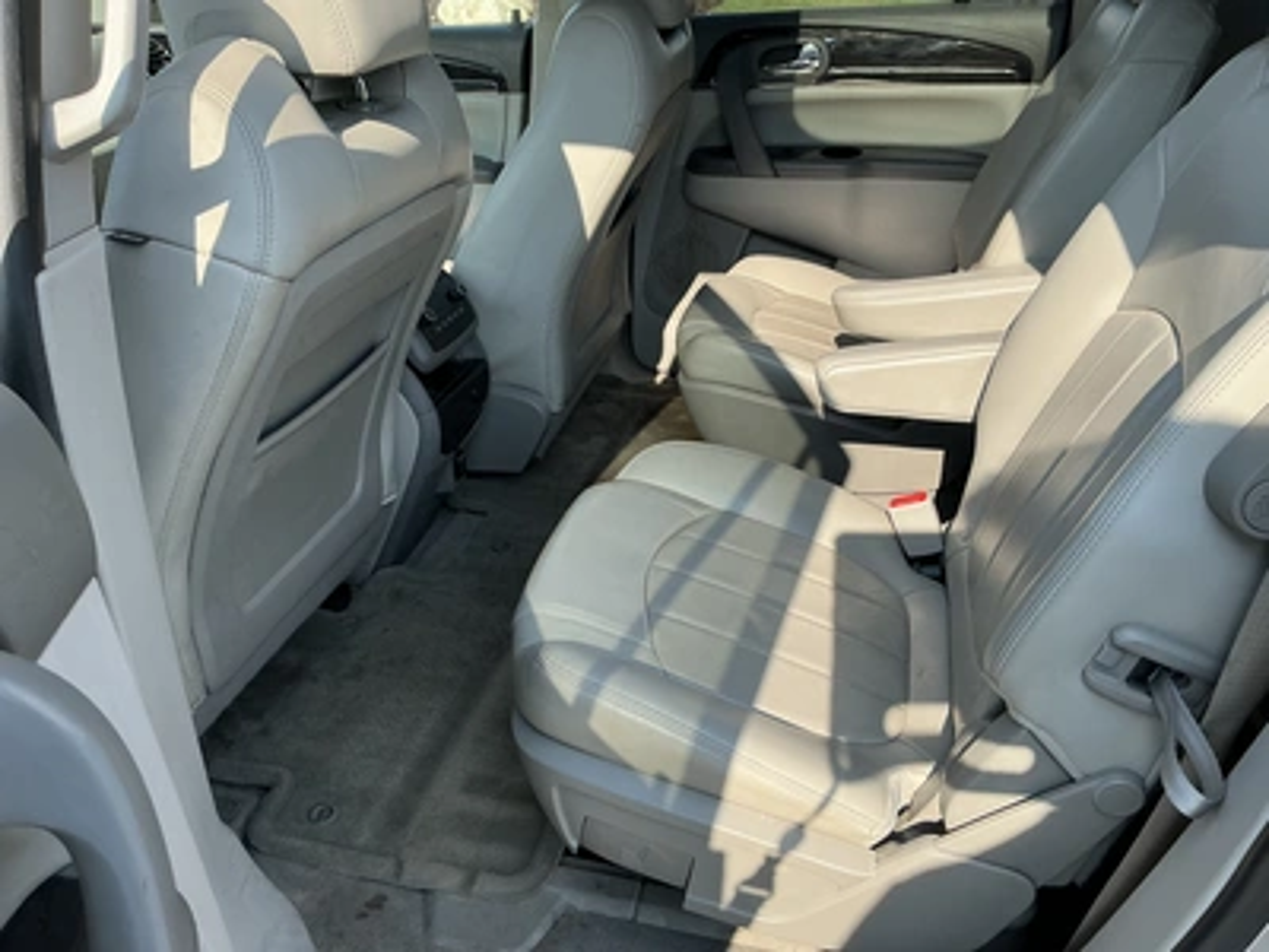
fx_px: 1026
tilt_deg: -29.7
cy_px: 476
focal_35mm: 28
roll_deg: -2.8
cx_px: 634
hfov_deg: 63.4
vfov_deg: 49.7
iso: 25
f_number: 1.8
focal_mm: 3
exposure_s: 1/534
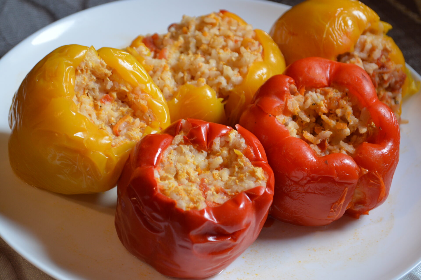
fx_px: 771
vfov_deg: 20.6
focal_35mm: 66
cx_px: 210
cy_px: 140
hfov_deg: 30.5
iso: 400
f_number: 5.3
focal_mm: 44
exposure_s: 1/25
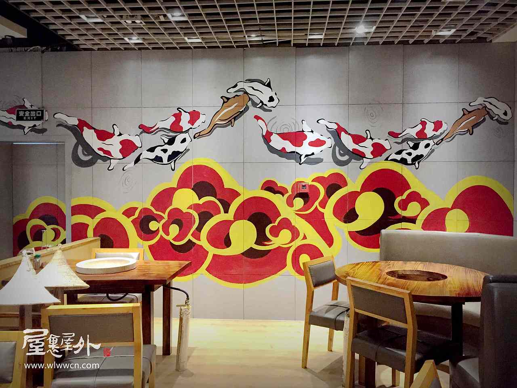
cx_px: 258
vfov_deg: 48.2
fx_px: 433
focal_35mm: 29
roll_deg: -1.0
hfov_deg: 61.7
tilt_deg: -1.5
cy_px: 194
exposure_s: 1/20
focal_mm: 4.15
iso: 250
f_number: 2.2
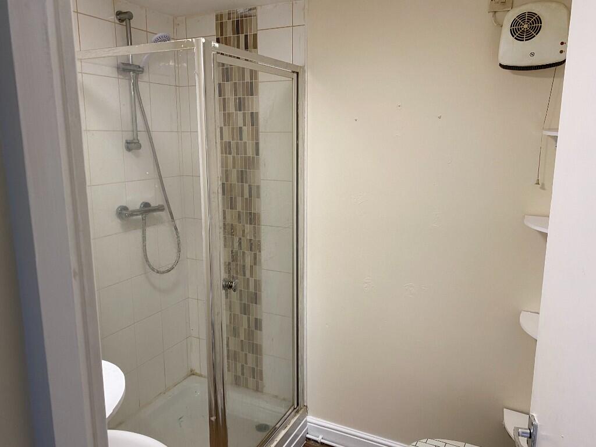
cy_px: 224
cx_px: 298
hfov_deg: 67.3
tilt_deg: -11.3
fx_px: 448
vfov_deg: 53.1
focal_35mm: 26
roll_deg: +0.1
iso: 80
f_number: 1.8
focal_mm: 4.25
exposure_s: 1/50
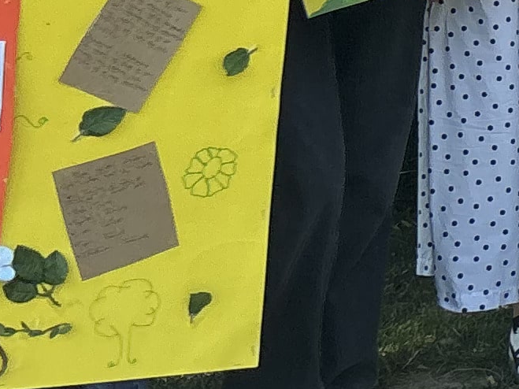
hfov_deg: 10.0
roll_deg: +0.6
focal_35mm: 159
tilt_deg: -1.8
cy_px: -328
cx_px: 1444
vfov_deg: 8.9
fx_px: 2383
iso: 50
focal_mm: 5.96
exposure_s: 1/1047
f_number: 1.6
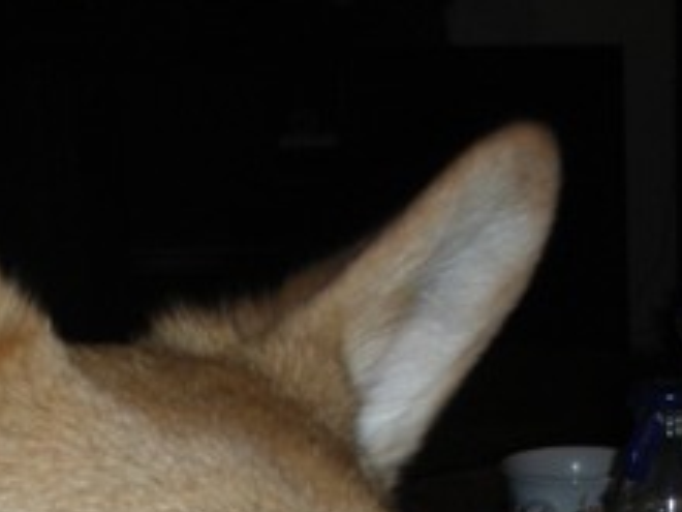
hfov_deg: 15.3
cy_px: 742
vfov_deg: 11.3
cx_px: 31
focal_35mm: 127
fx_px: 2502
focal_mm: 5.8
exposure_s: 1/60.1
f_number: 3
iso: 50
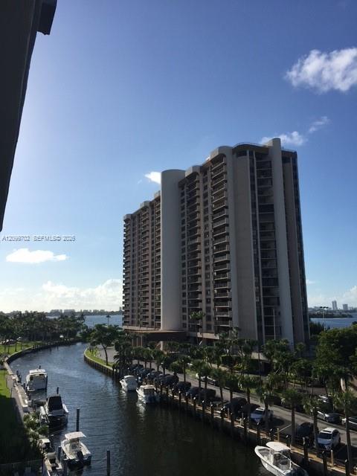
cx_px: 178
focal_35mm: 29
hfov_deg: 48.2
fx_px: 399
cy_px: 238
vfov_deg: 61.7
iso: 32
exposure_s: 1/3968
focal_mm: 4.15
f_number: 2.2
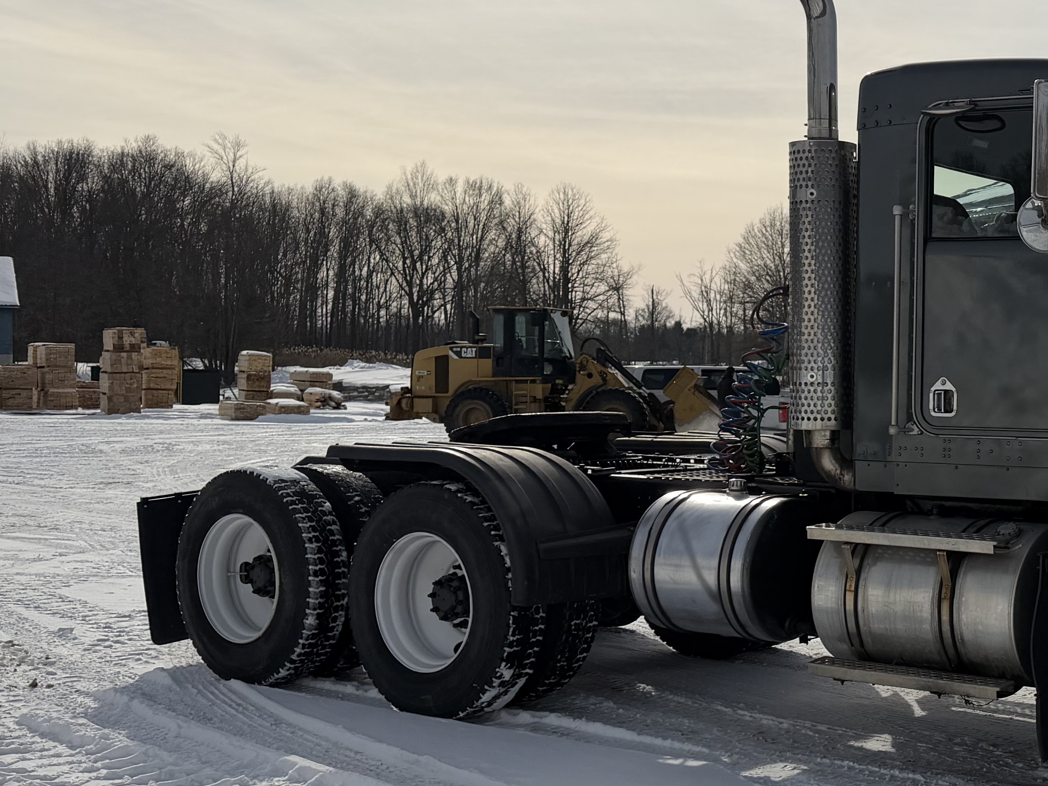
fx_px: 1605
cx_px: 1002
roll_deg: -0.6
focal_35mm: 53
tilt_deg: +0.4
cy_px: 402
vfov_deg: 27.5
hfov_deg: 33.6
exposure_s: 1/22727
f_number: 1.78
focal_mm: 6.76
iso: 80
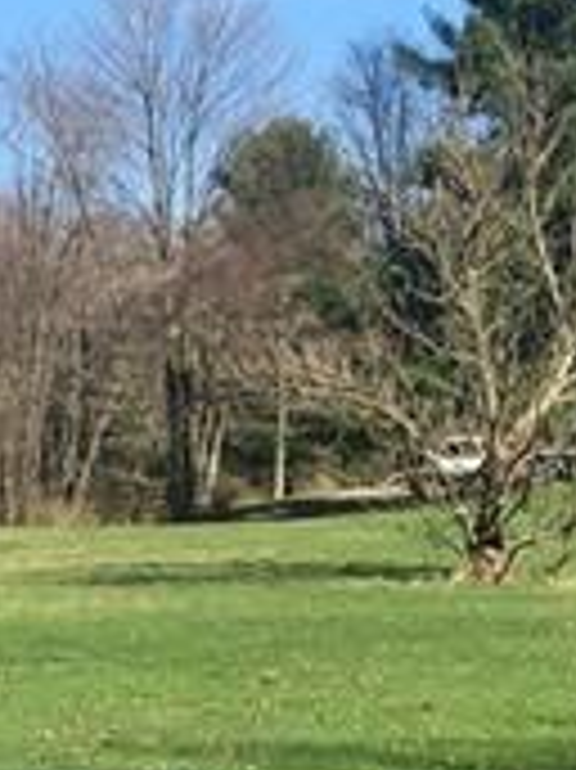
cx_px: 454
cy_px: 693
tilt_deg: -1.0
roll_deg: +0.9
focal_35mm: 130
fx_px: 2888
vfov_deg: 15.0
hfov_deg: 11.4
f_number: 2.2
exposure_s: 1/874
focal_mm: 4.15
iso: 25
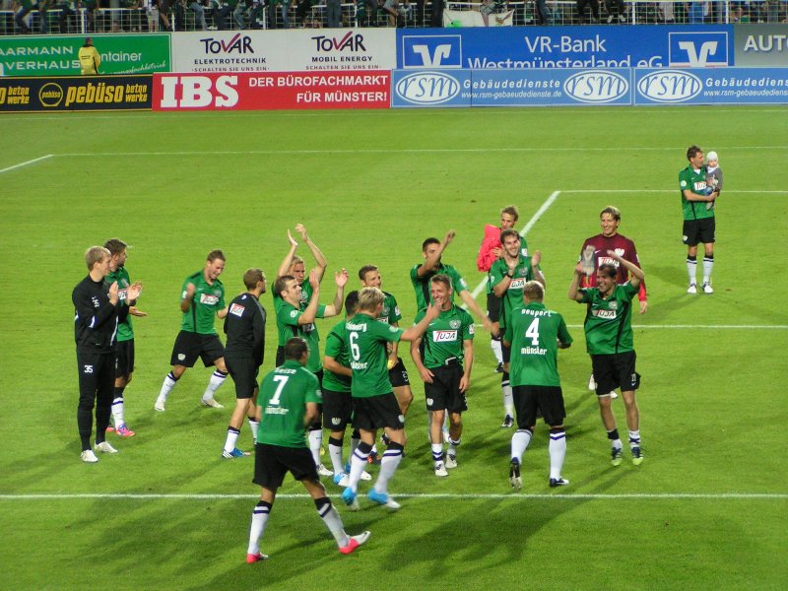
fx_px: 3415
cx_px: 394
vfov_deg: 9.9
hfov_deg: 13.2
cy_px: 296
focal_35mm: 150
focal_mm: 22.9
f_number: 3.5
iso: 200
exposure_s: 1/80
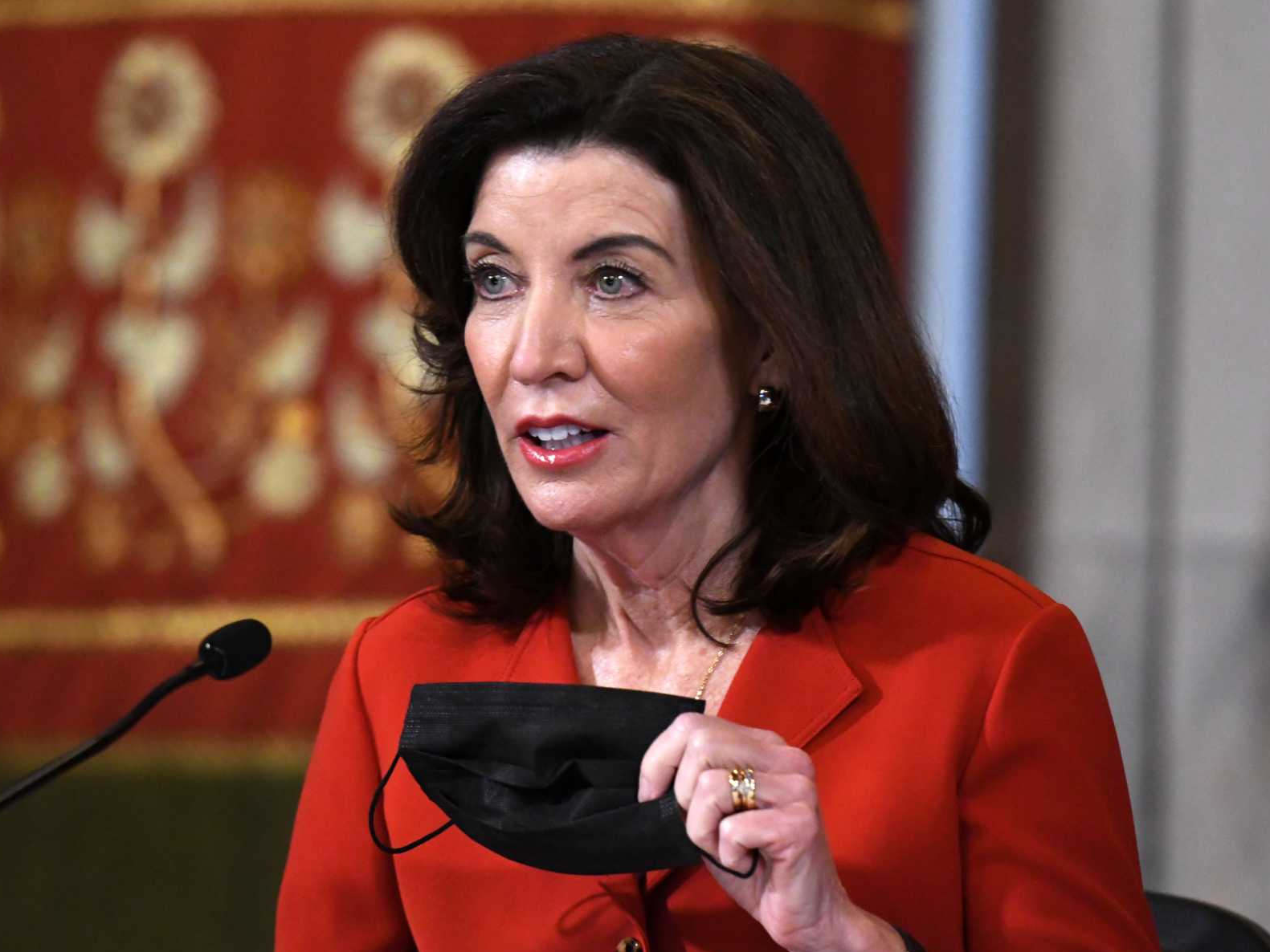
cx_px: 709
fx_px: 12681
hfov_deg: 5.7
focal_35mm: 346
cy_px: 419
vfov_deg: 4.3
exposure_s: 1/320
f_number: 3.2
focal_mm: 185
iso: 4500
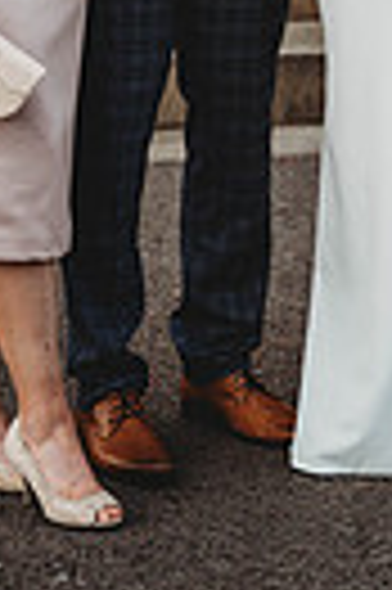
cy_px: -243
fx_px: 3259
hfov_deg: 6.9
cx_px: 358
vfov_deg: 10.1
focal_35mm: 199
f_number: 2.8
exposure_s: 1/500
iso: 100
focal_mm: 58
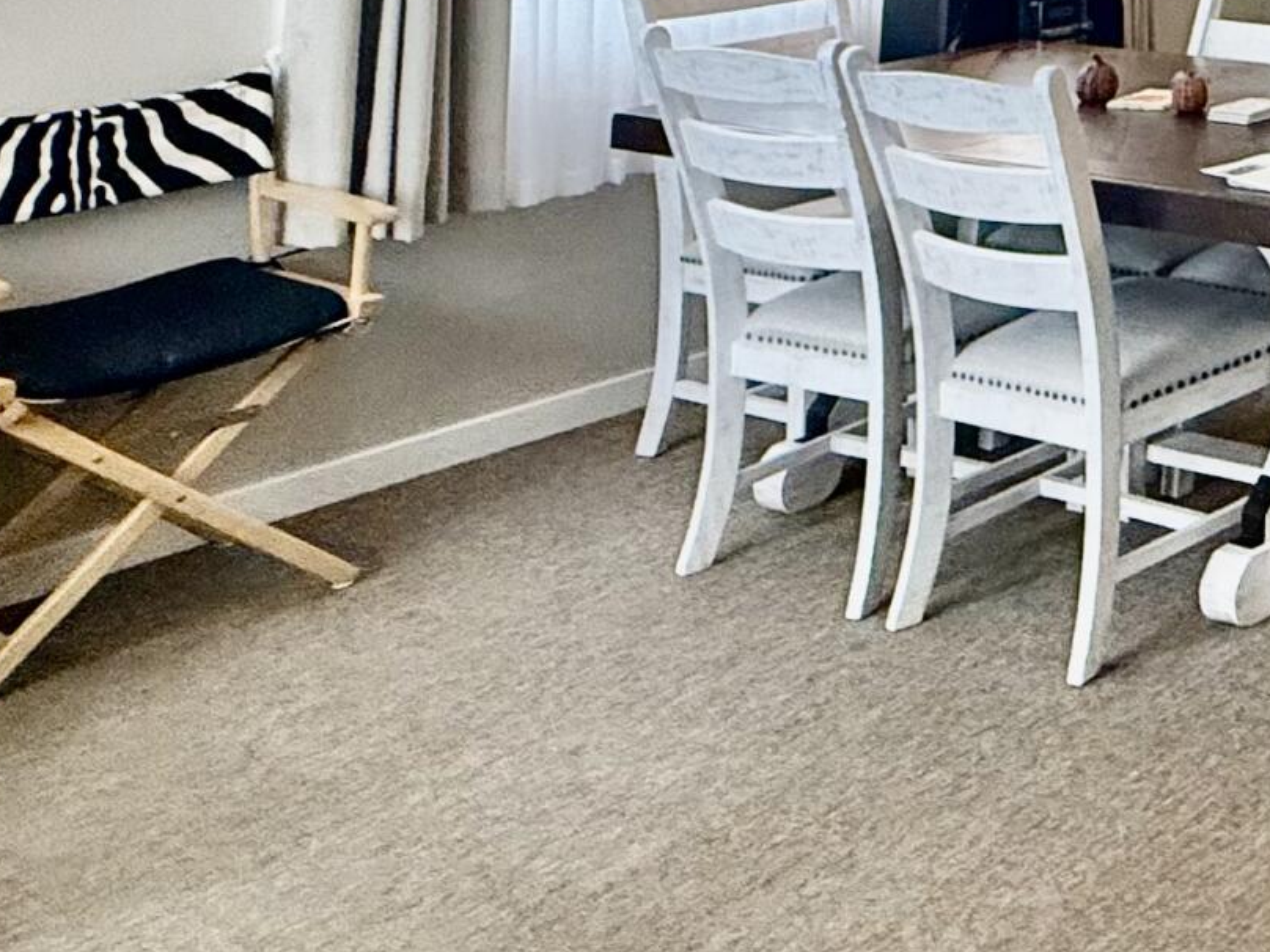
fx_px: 1908
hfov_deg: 25.3
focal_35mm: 52
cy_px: -418
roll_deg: +0.5
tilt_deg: +3.6
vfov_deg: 23.3
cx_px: 2010
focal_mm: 2.22
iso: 250
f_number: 2.2
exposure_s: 1/120
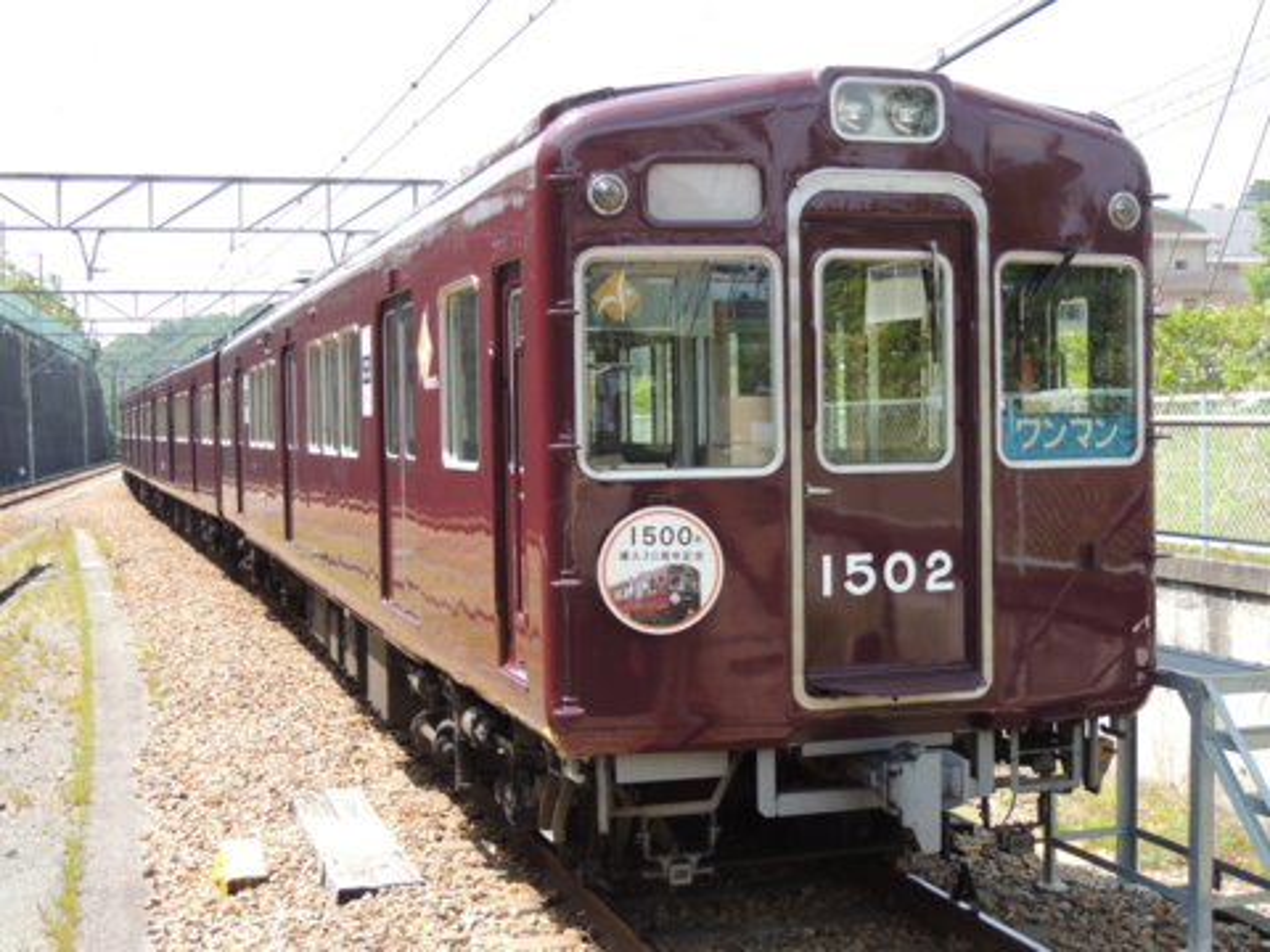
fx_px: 1724
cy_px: 476
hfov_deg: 40.4
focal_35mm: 47
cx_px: 635
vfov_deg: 30.9
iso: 100
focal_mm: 8.3
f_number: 3.5
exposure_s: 1/250
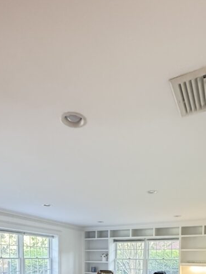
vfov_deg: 50.8
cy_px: 269
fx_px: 230
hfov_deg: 48.2
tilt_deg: -5.8
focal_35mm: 29
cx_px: 109
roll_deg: -0.9
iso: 1250
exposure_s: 1/60
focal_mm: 2.22
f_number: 2.2
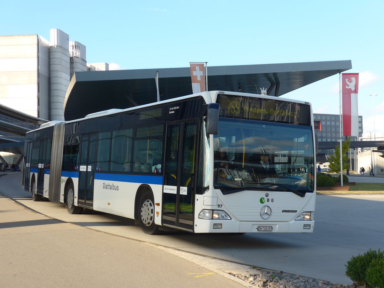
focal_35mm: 55
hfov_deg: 34.9
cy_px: 144
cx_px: 192
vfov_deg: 26.6
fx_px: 610
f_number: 3.4
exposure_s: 1/320
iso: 80
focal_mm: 11.3
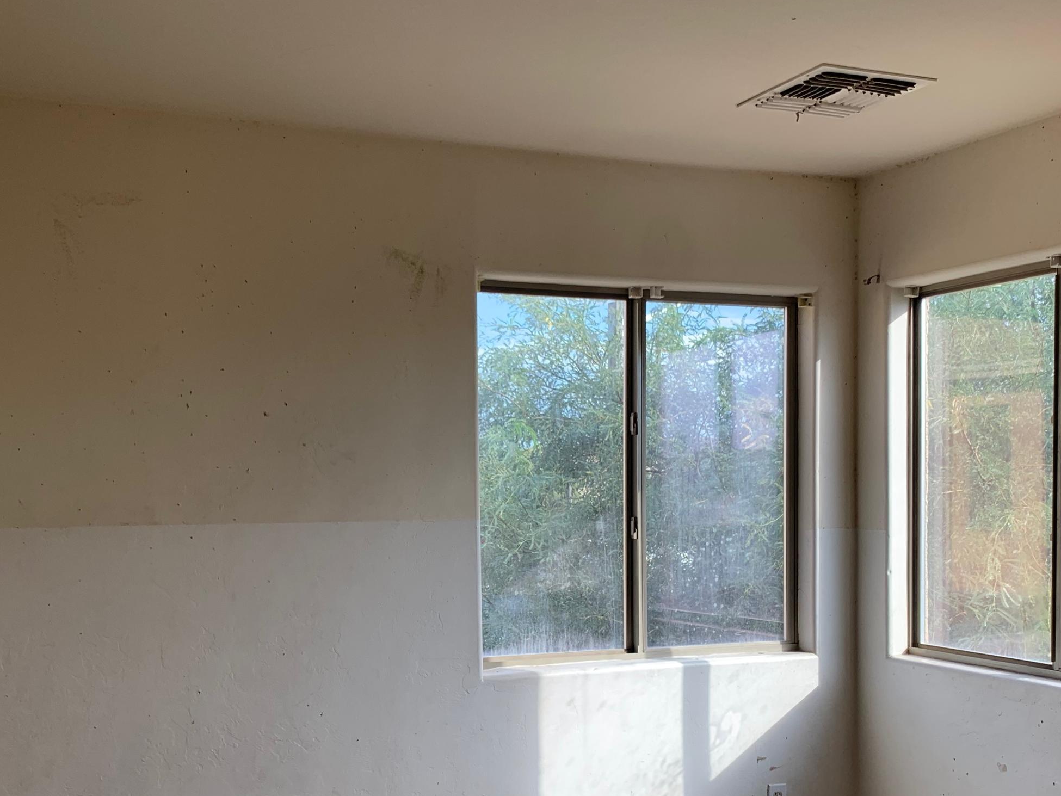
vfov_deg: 35.5
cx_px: 467
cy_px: 553
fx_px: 1226
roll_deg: +0.4
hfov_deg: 46.7
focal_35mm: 40
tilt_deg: -0.9
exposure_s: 1/291
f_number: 1.8
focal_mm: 4.25
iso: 25
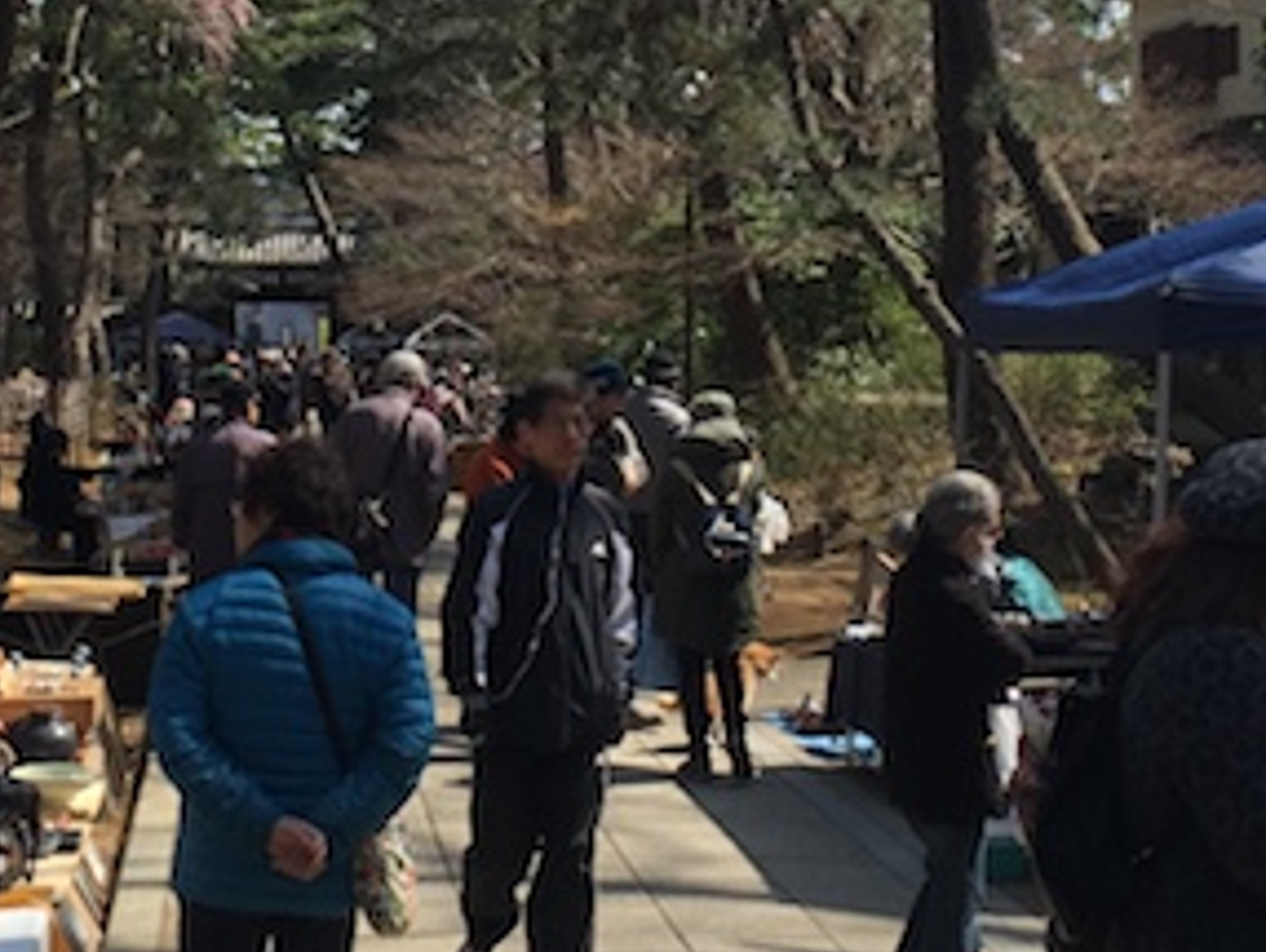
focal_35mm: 81
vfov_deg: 17.9
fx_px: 2965
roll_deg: +0.0
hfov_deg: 24.1
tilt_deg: +3.6
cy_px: 80
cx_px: 496
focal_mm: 4.15
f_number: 2.2
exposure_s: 1/1130
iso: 32
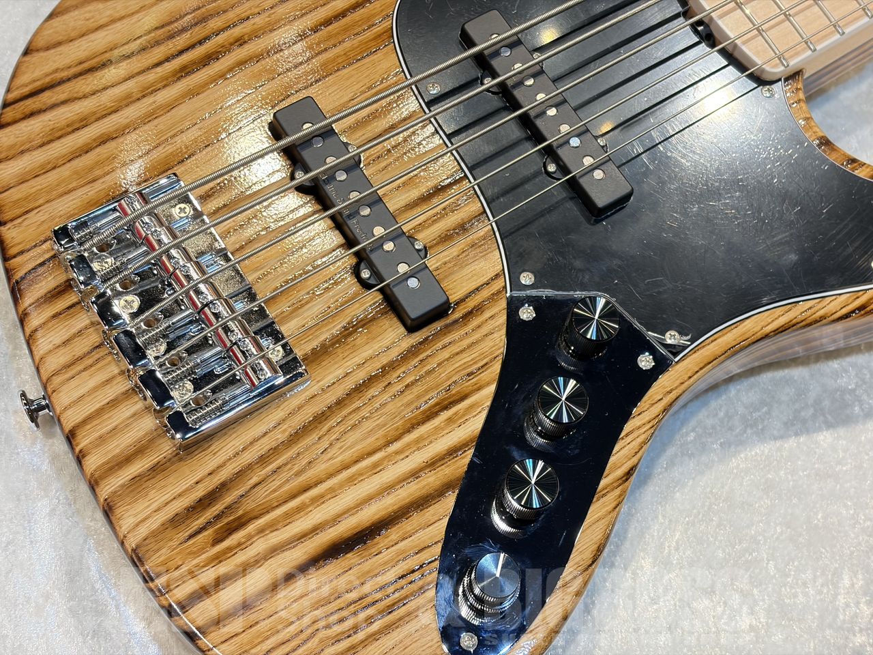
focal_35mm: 52
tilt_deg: -64.1
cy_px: 328
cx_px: 436
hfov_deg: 36.8
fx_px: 1311
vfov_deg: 28.0
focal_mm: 5.96
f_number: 1.6
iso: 125
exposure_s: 1/40
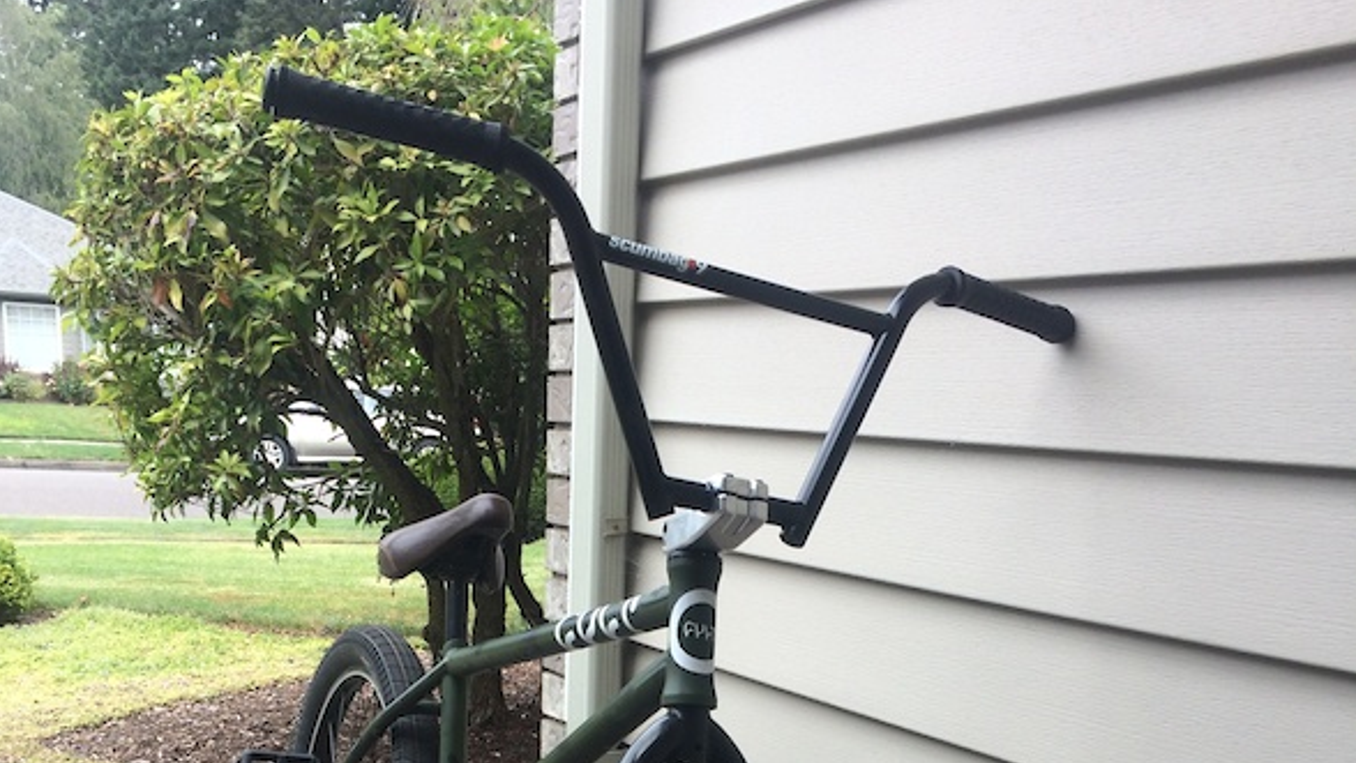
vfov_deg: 26.0
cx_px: 676
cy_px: 804
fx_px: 1546
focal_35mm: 43
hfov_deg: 47.3
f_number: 2.2
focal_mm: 4.15
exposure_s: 1/456
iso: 32
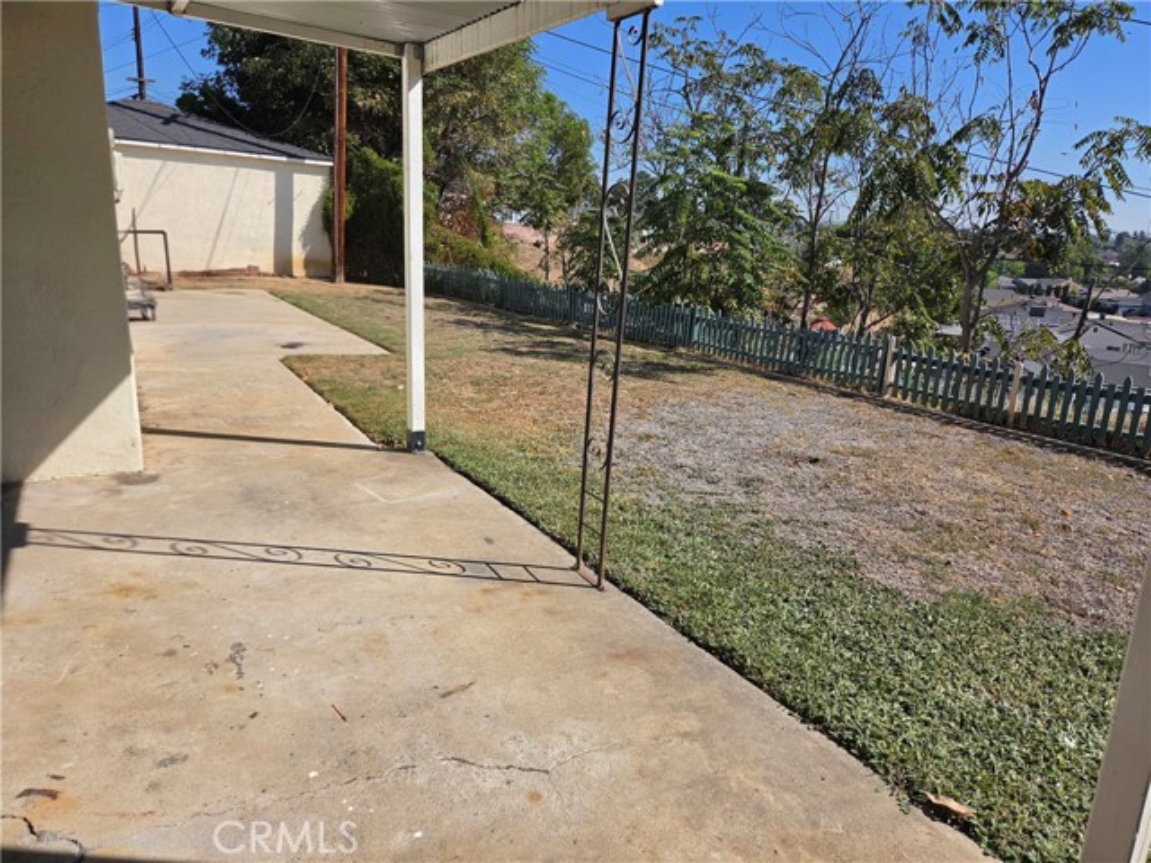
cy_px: 432
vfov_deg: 58.9
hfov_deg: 73.9
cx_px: 576
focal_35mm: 23
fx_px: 765
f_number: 1.8
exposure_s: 1/10000
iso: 80
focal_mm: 5.4
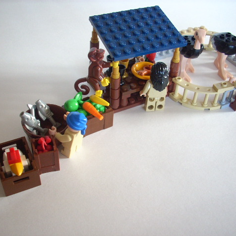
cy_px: 118
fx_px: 339
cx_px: 115
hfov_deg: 38.3
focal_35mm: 44
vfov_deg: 38.3
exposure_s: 1/30
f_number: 2.8
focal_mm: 6.2
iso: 124
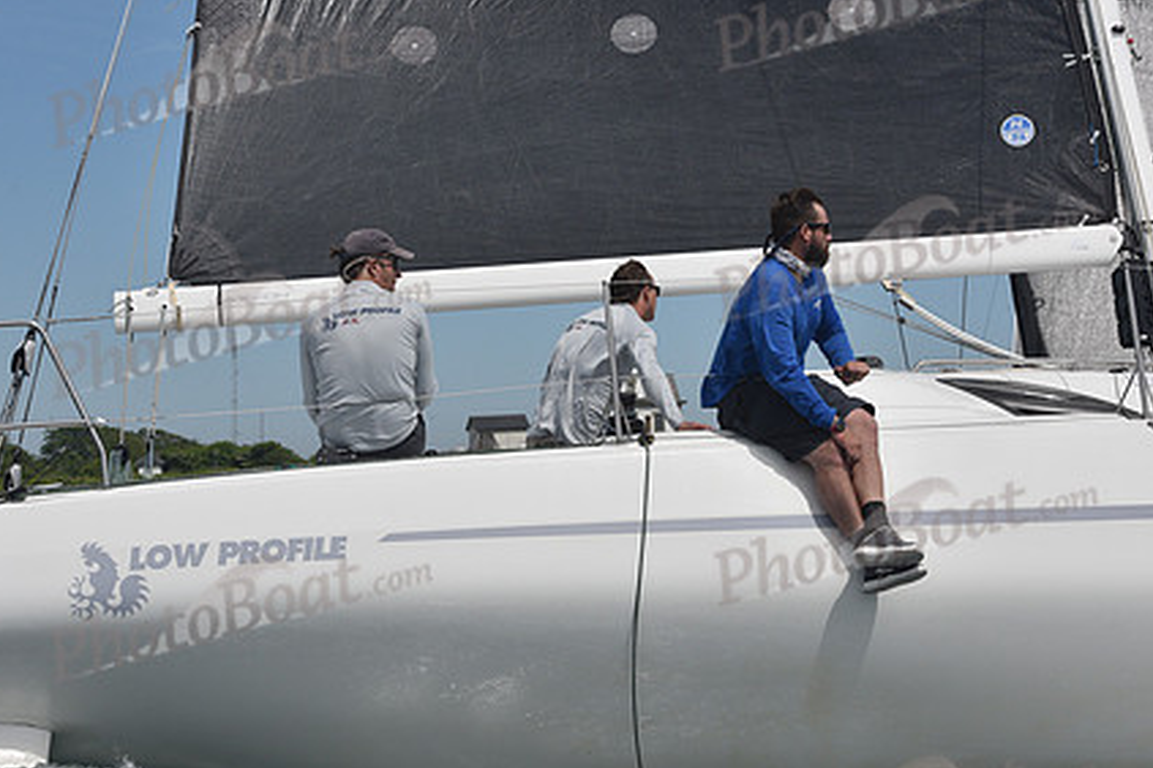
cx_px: 575
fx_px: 3074
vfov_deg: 14.2
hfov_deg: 21.2
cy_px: 432
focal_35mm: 96
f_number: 9
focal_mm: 70
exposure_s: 1/800
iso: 320
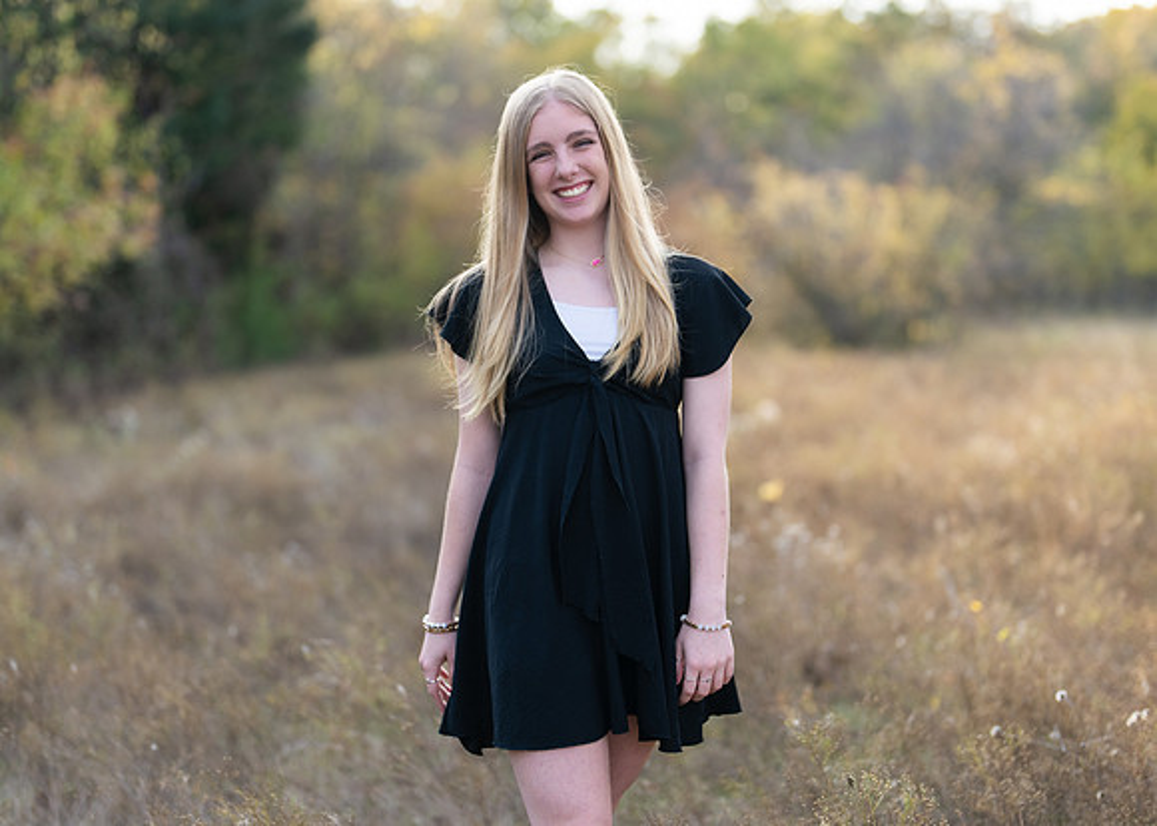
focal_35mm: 65
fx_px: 2146
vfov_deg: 21.8
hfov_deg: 30.2
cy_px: 389
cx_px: 606
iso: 100
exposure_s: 1/1600
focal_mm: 50
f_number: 1.2
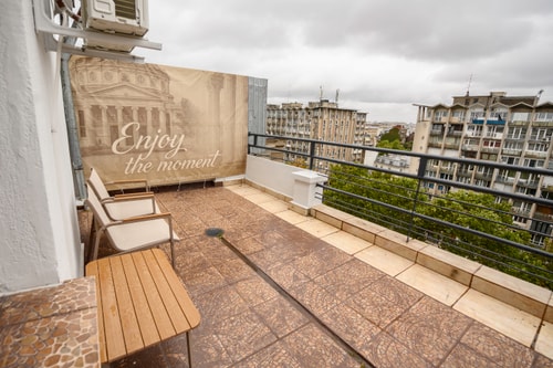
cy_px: 173
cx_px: 252
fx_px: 241
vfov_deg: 74.7
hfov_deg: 97.6
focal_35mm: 16
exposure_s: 1/160
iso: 125
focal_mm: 14
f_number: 4
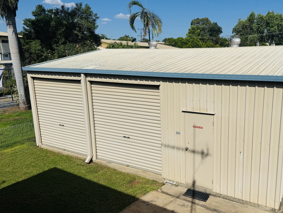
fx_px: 262
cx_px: 183
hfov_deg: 55.9
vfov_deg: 44.1
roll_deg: +0.9
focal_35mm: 32
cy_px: 113
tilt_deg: -12.7
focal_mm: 6.76
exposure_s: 1/12346
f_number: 1.78
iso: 64
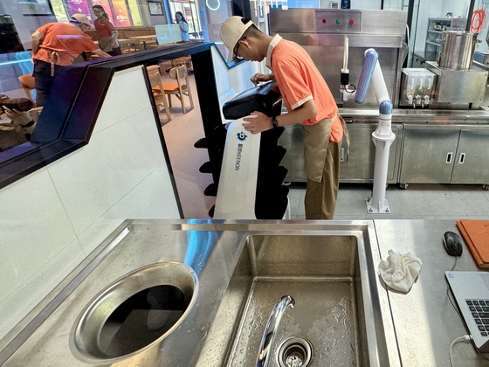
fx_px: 283
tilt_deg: -22.9
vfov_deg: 64.8
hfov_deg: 78.0
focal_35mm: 20
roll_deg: -1.0
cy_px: 132
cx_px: 341
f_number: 2.2
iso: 200
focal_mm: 2.22
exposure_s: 1/100
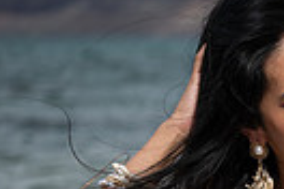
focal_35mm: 291
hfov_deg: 6.8
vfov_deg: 4.7
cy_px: 293
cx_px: 593
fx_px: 2295
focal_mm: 61
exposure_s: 1/1250
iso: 64
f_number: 2.8
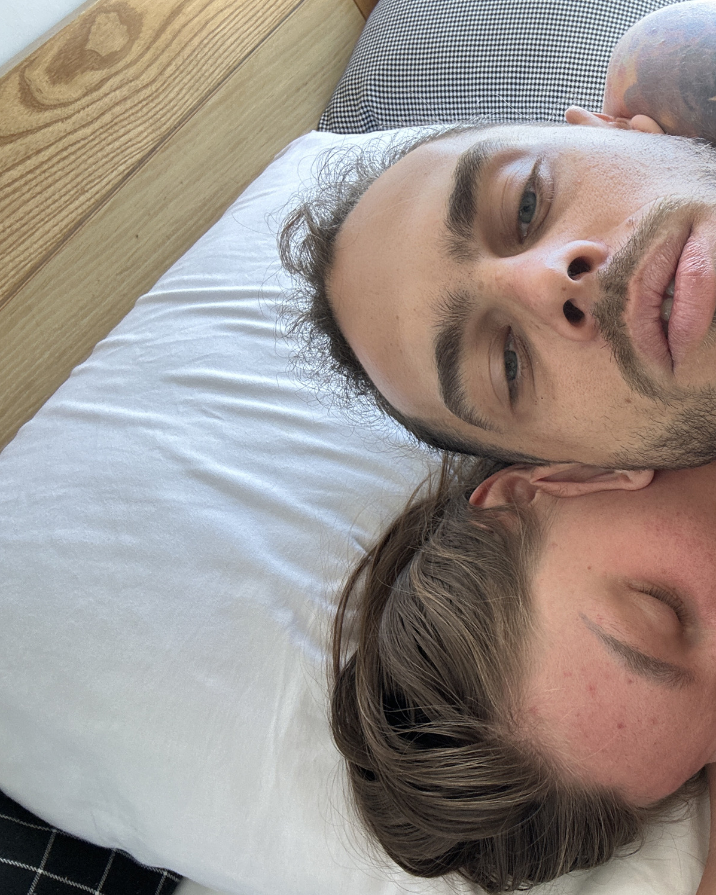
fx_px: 795
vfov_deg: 58.8
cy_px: 447
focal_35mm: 30
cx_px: 586
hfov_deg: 45.7
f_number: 1.9
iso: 80
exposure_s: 1/65
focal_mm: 2.69
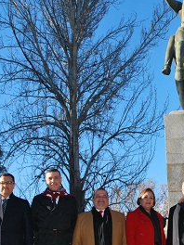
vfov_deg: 32.7
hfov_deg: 24.1
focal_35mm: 59
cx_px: 168
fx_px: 418
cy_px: 124
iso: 100
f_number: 7.1
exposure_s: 1/200
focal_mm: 18
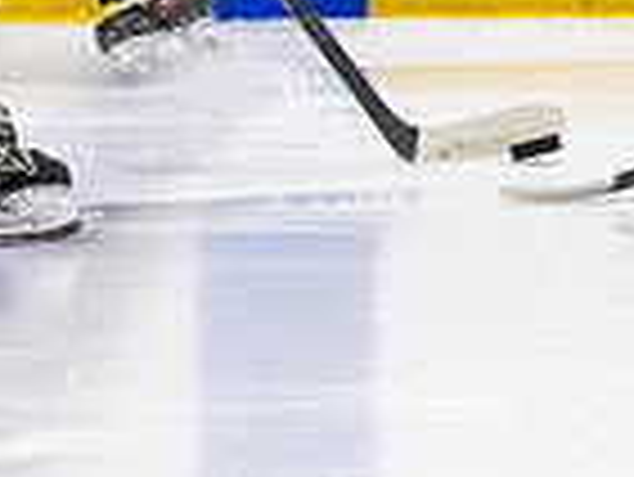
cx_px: -40
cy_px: -630
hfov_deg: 2.4
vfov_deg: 1.8
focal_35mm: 842
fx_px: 15435
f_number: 2.8
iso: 1600
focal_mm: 95
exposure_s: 1/640
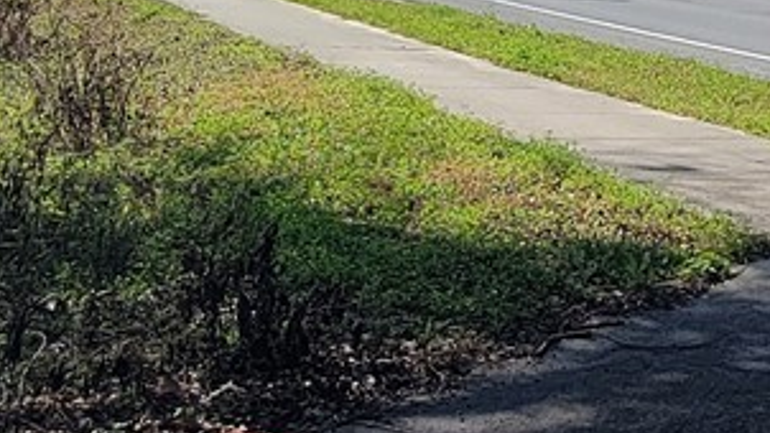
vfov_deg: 16.1
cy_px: 148
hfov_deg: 24.8
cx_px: 977
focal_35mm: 75
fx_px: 1532
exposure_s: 1/1311
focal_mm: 2.2
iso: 50
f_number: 2.2
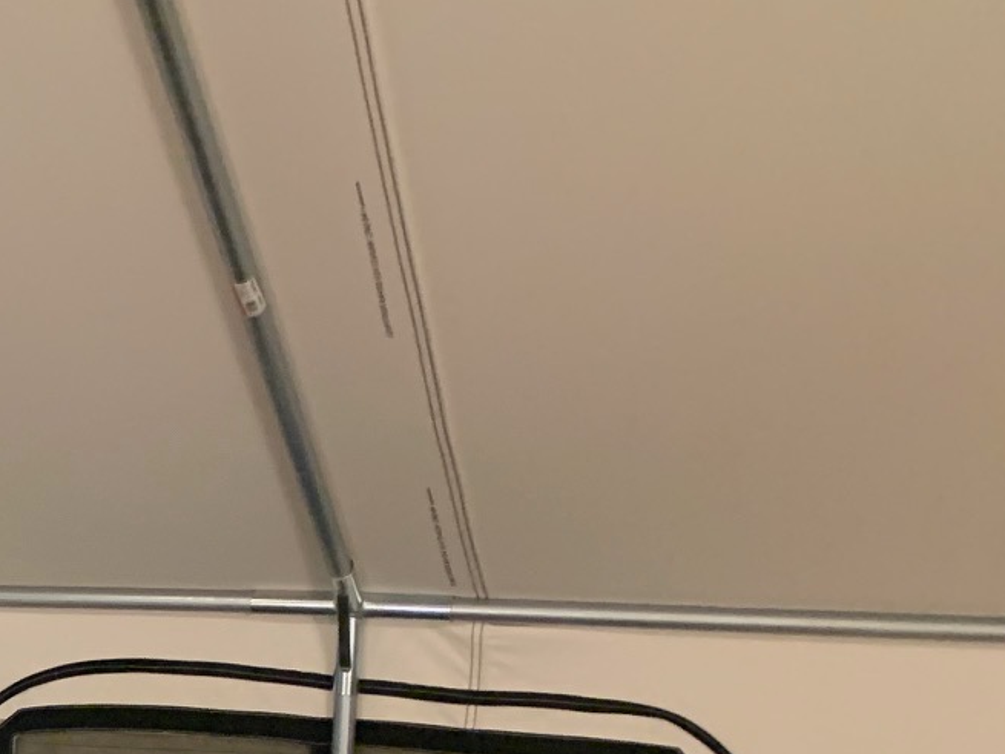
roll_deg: -0.9
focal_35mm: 80
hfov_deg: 20.8
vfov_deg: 16.9
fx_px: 2322
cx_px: -494
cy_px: 1083
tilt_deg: -12.6
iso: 500
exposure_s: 1/30
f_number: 1.8
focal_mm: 4.25
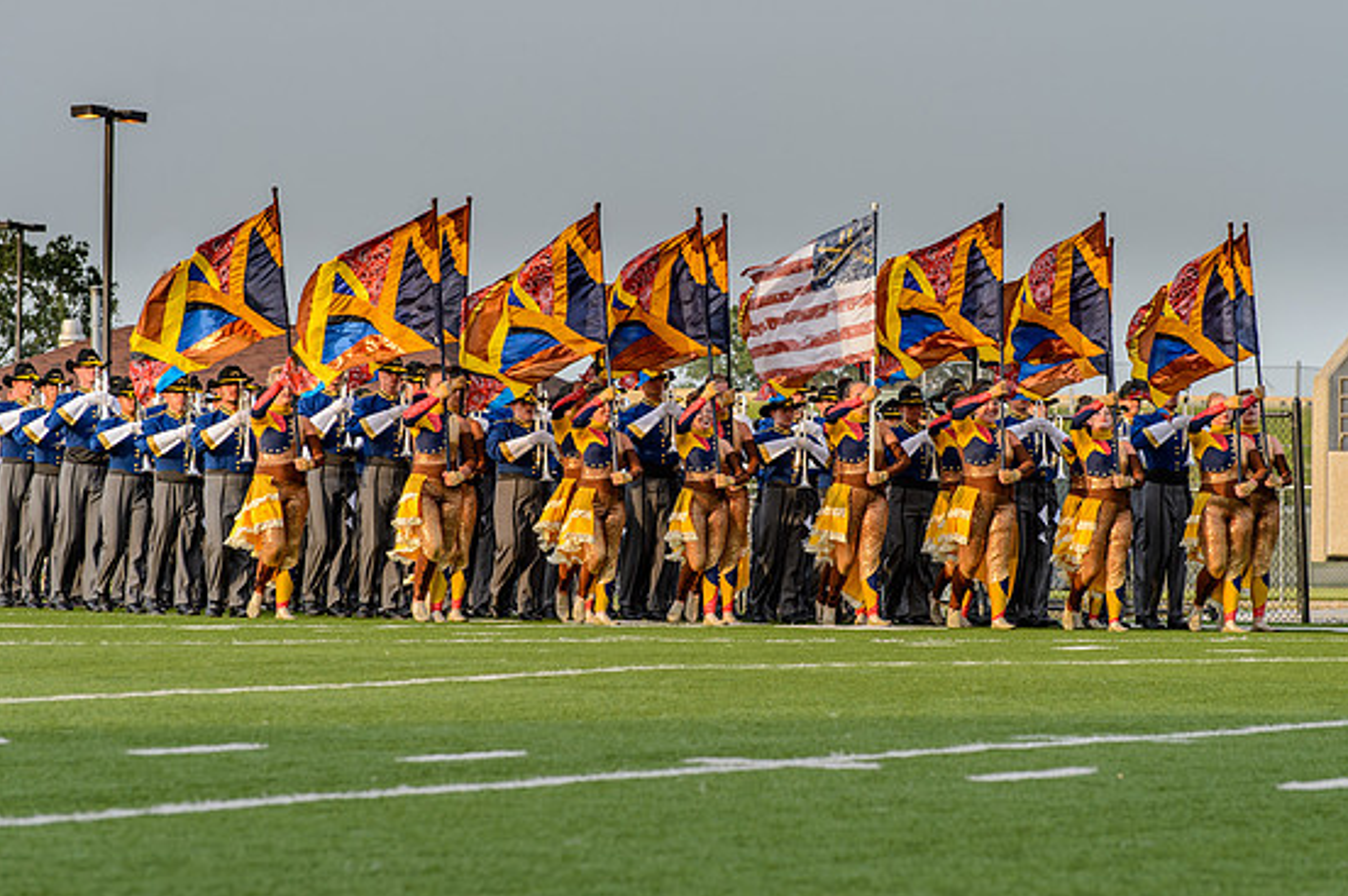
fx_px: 7332
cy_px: 427
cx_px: 733
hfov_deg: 10.5
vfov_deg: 7.0
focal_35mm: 196
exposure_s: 1/250
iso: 200
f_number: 8
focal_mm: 165
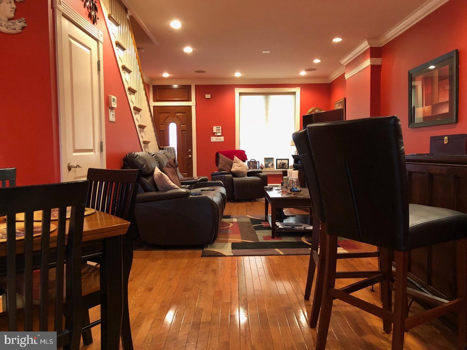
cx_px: 234
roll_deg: +0.4
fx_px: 378
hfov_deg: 63.4
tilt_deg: -3.0
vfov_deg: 49.7
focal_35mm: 28
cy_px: 175
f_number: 1.8
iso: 100
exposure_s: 1/9
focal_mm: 3.99
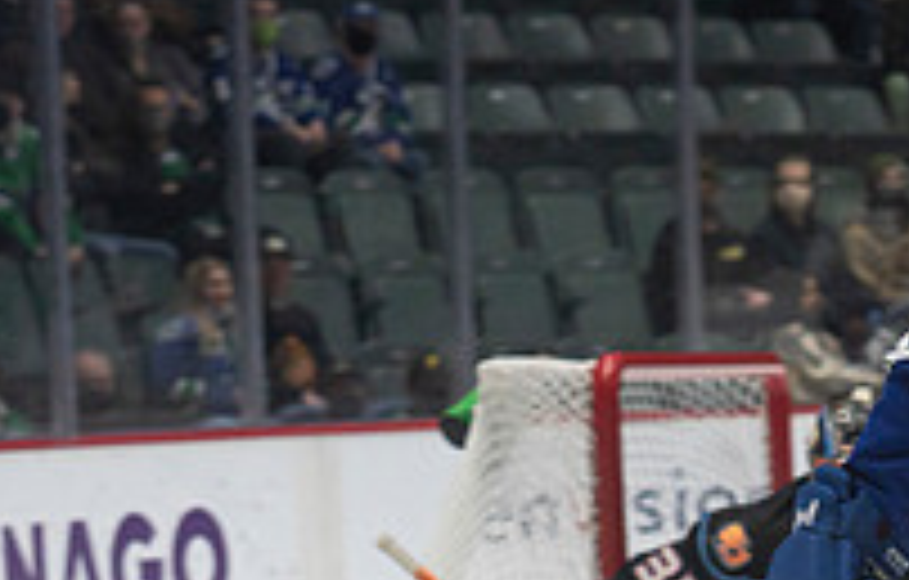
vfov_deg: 6.1
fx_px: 5384
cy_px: 647
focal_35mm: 216
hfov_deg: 9.4
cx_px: 1329
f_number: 4
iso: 1600
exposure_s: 1/800
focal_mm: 70
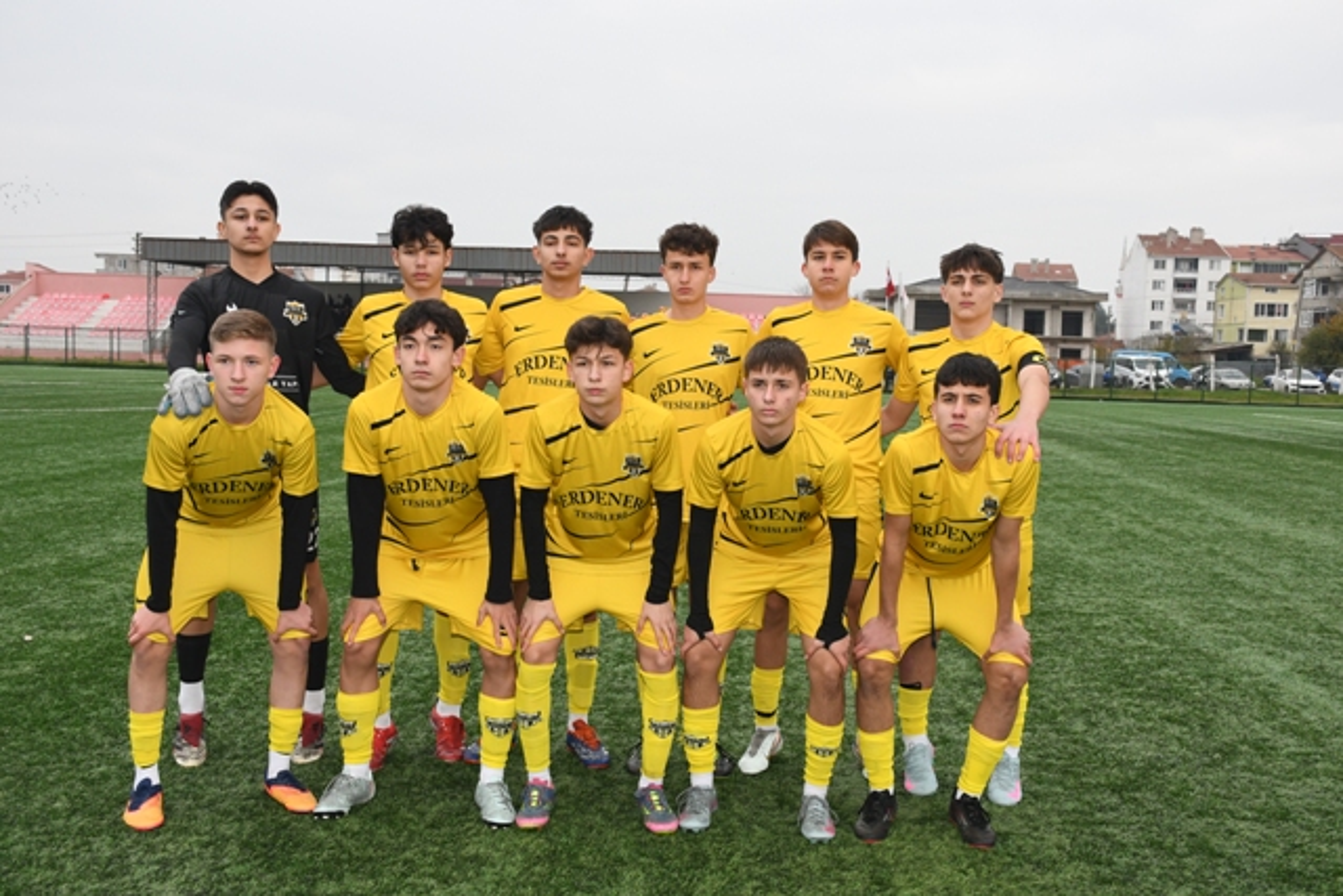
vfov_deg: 34.2
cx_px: 672
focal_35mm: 39
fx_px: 1455
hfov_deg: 49.5
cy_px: 448
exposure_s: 1/250
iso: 800
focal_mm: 26
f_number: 7.1
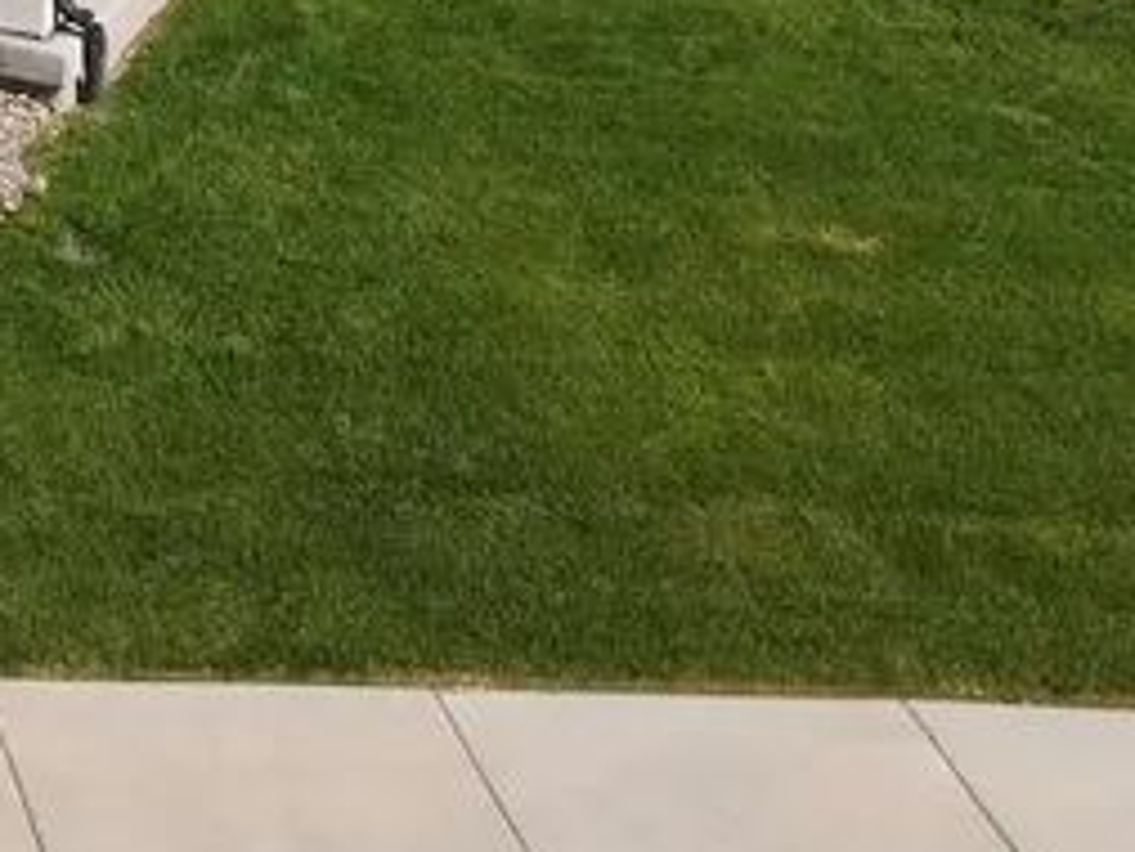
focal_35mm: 97
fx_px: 3182
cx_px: -839
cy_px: -771
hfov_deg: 17.0
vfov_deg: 13.4
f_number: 2.8
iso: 100
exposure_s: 1/1000
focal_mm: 4.5
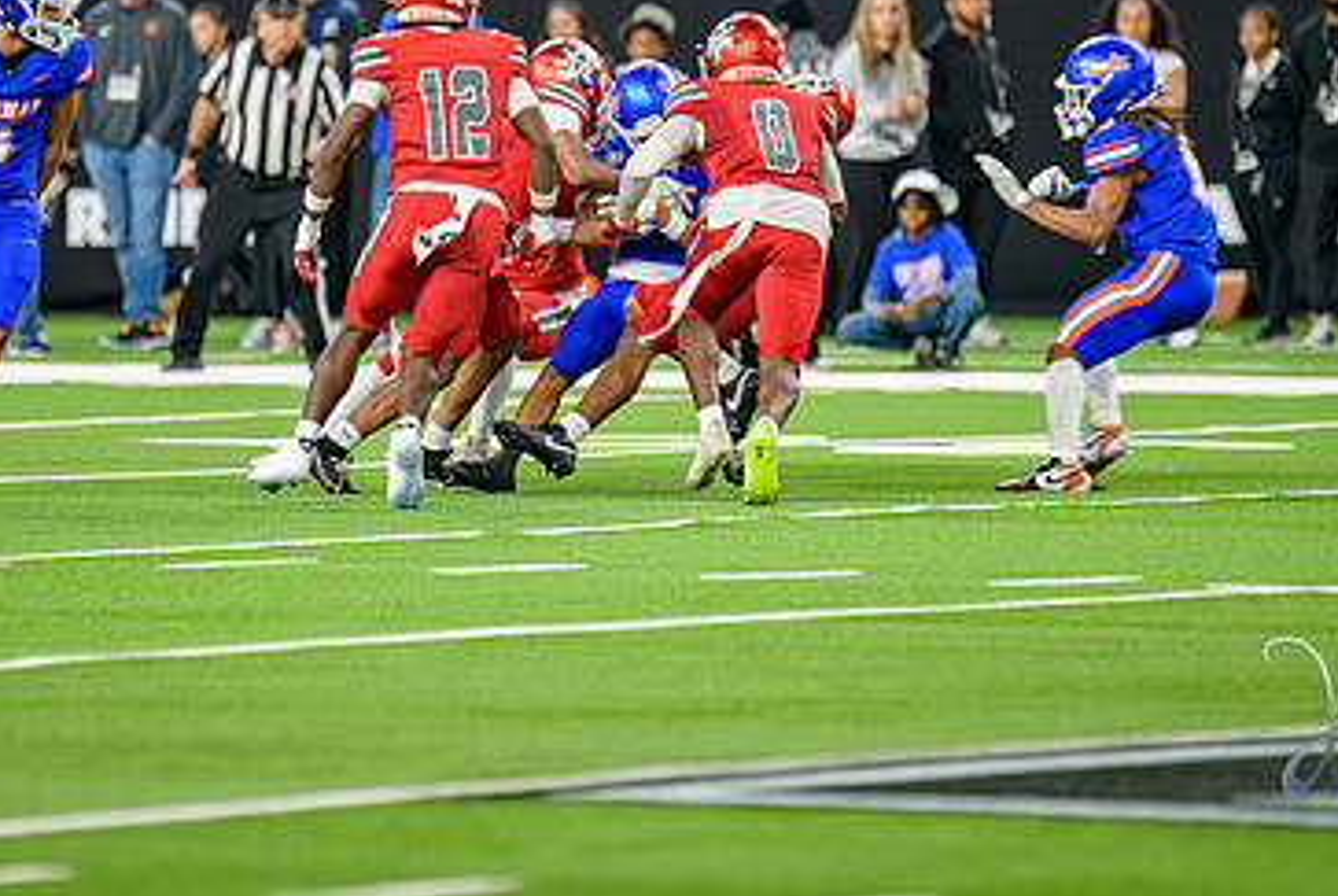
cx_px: 590
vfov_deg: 3.6
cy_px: 194
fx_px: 14252
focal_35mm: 383
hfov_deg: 5.4
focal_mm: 240
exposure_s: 1/400
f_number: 2.8
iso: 1000
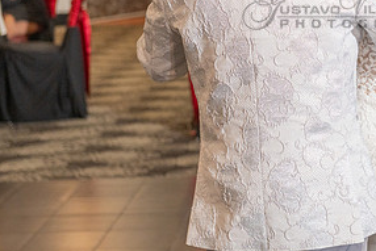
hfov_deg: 14.3
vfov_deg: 9.6
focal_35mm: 142
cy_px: 6
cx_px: 346
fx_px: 1484
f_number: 4.5
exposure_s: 1/125
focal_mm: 70
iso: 800
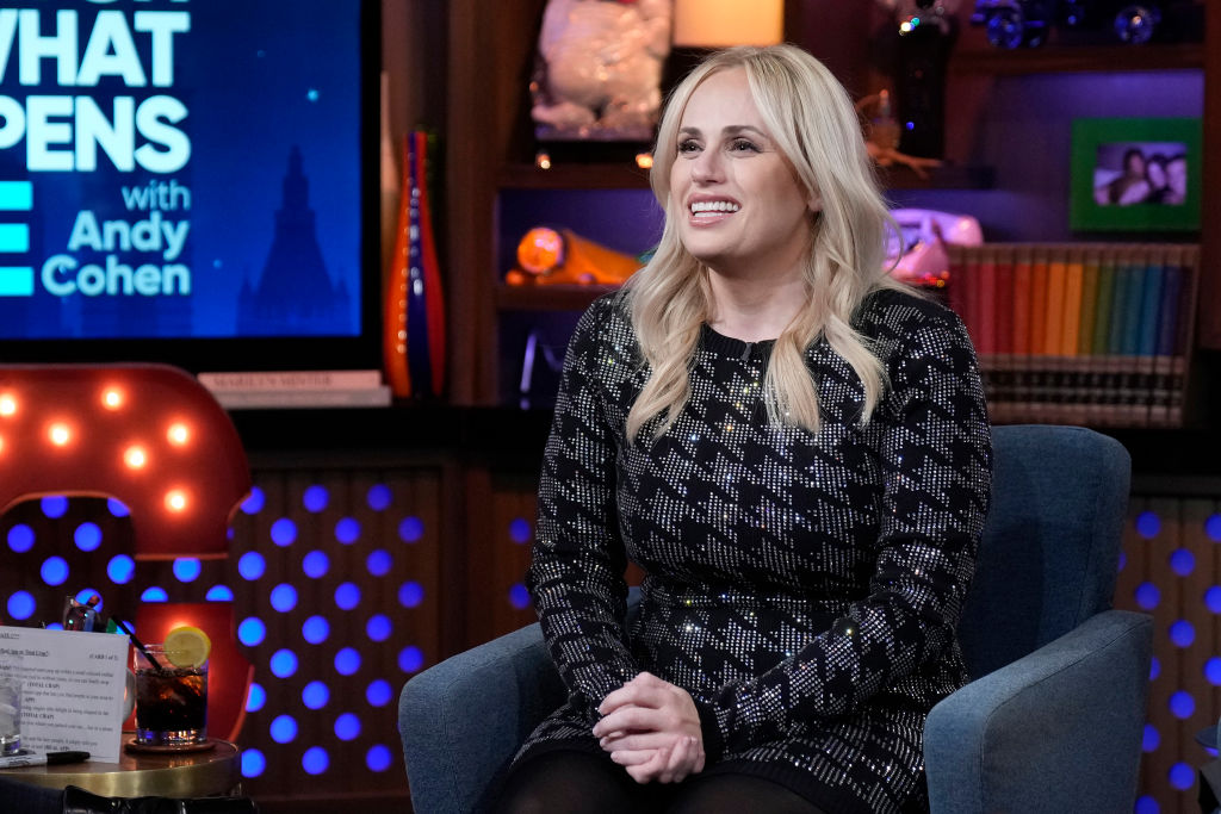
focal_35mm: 105
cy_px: 407
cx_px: 610
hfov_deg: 19.5
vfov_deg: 13.0
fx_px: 3562
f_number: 2.8
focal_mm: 70
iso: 3200
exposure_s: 1/160
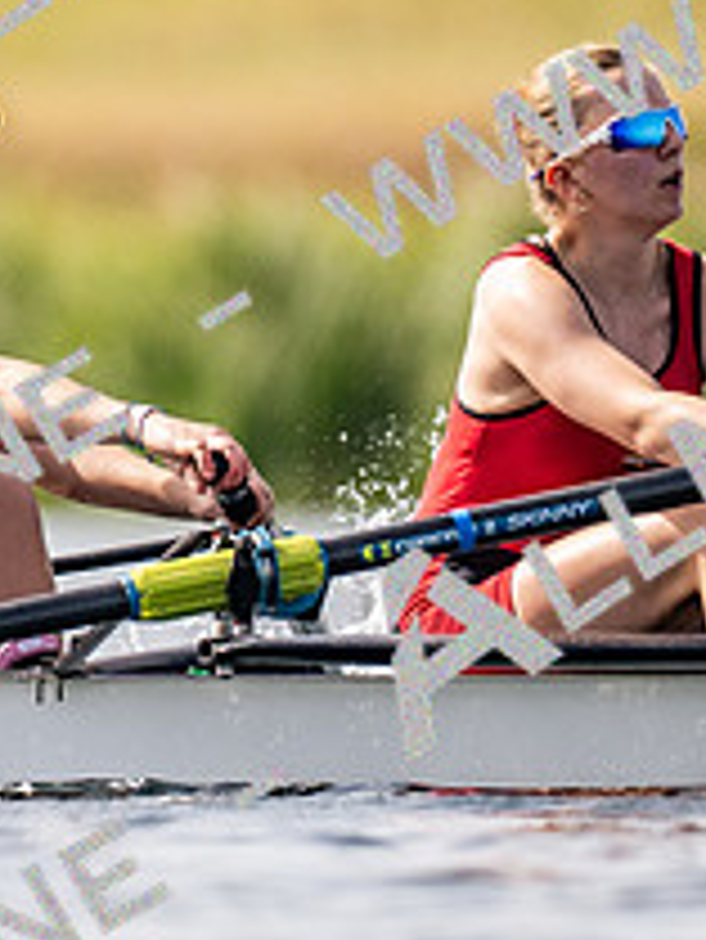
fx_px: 65361
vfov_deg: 0.8
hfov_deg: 0.6
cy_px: 335
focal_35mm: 2406
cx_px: -4
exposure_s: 1/2500
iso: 180
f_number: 4
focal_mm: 600
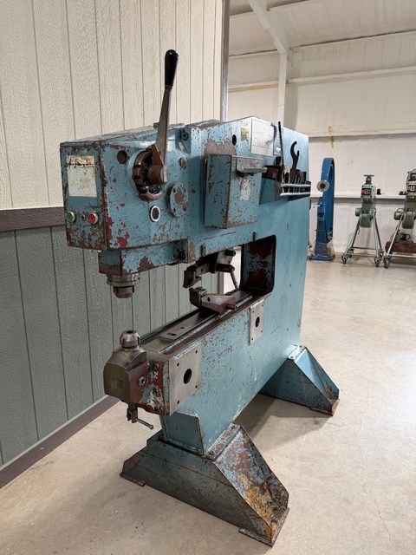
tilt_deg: -13.9
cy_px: 278
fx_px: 385
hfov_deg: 56.8
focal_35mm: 24
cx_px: 208
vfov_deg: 71.6
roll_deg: -1.4
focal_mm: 6.76
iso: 80
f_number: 1.78
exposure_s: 1/121
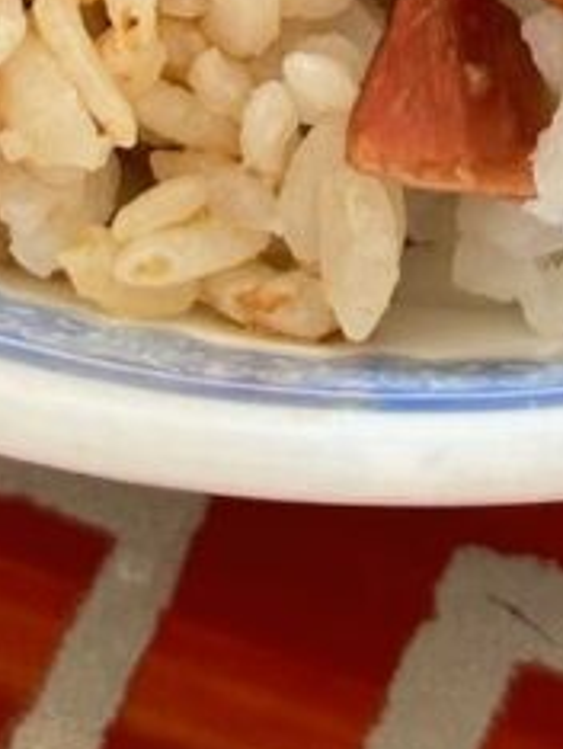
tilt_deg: -52.6
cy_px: -563
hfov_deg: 7.1
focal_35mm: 210
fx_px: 4546
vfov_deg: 9.0
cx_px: 435
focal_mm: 6.86
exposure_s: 1/60
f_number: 1.78
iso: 125
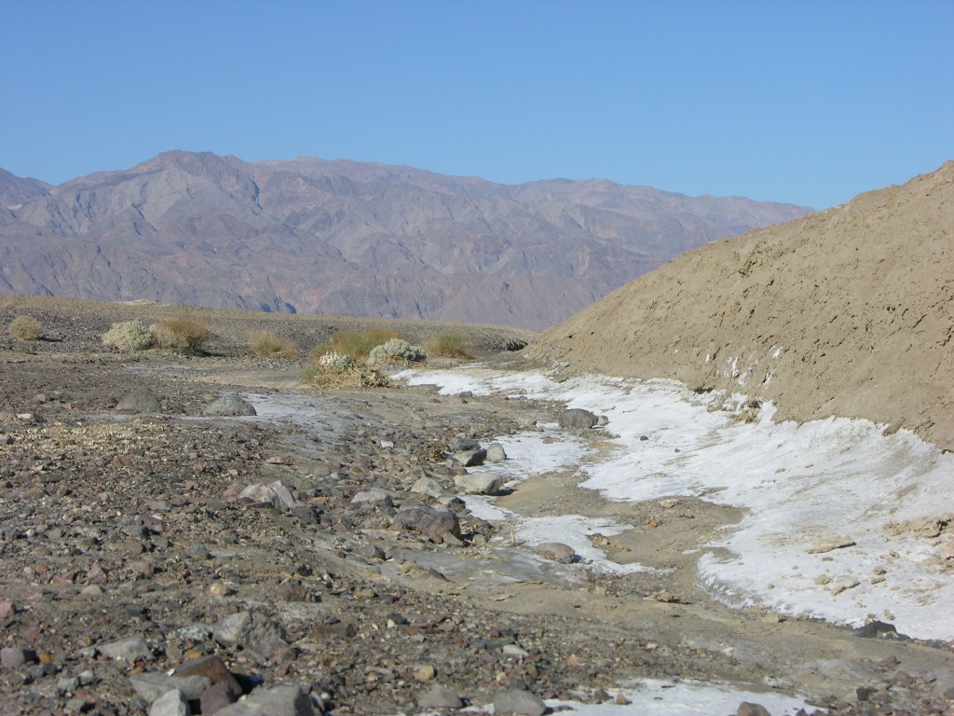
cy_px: 358
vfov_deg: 19.9
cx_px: 477
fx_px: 2039
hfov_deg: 26.3
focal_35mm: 74
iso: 50
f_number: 6.7
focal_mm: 18.8
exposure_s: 1/310
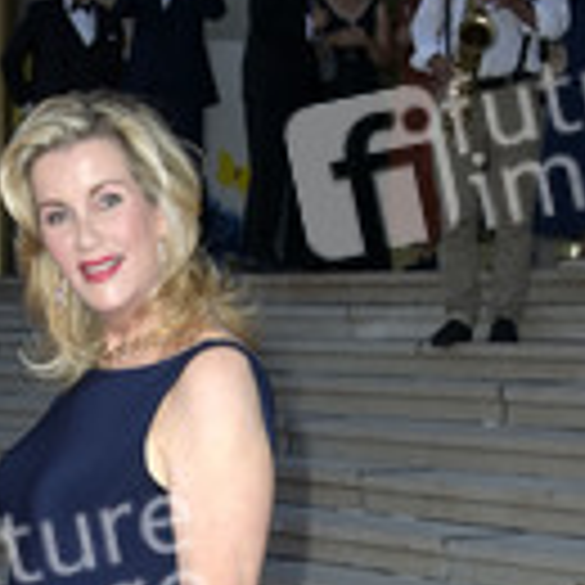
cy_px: 828
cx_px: 108
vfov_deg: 14.9
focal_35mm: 110
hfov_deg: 15.7
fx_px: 2103
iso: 1000
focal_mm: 42
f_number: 5.6
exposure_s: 1/250
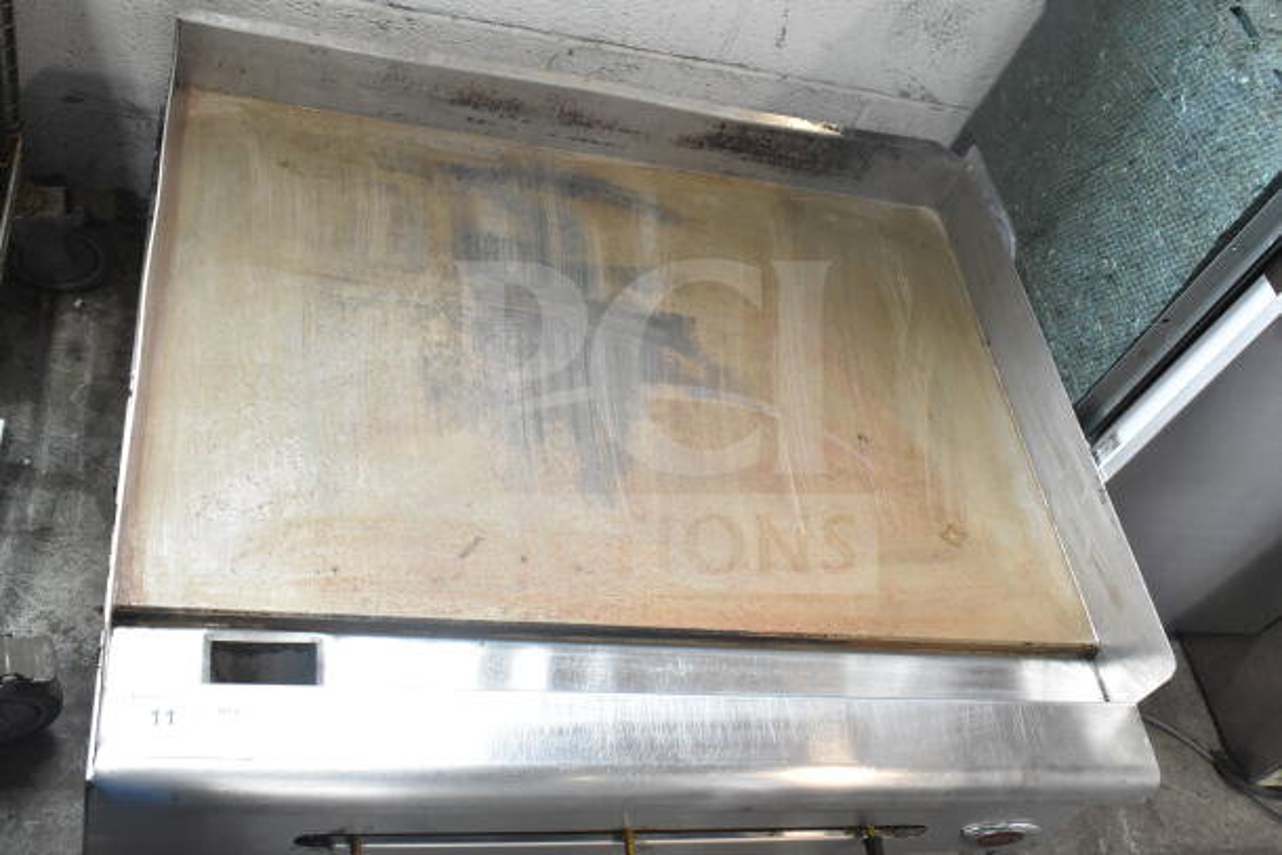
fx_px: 1282
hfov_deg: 53.1
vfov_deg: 36.9
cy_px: 428
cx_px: 641
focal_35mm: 36
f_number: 7.1
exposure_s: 1/200
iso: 1600
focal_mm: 24
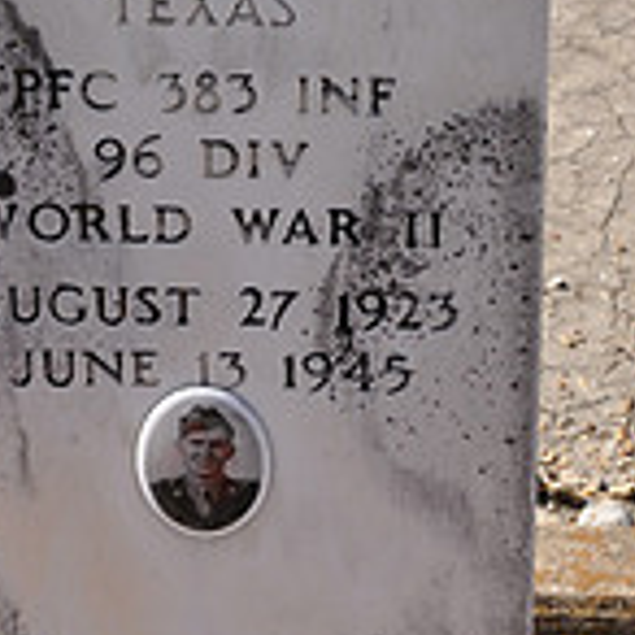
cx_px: 291
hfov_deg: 10.2
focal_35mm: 172
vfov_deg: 10.1
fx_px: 3570
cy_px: 146
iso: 200
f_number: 7.1
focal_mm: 34
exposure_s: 1/250
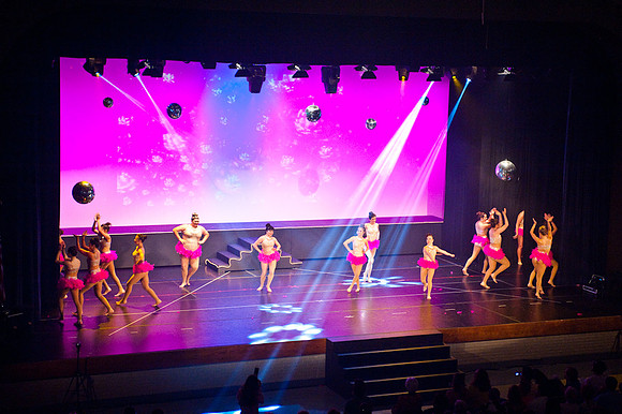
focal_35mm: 70
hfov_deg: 28.9
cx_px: 311
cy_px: 207
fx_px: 1209
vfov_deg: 19.4
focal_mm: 70
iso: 3200
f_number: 4
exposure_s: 1/200
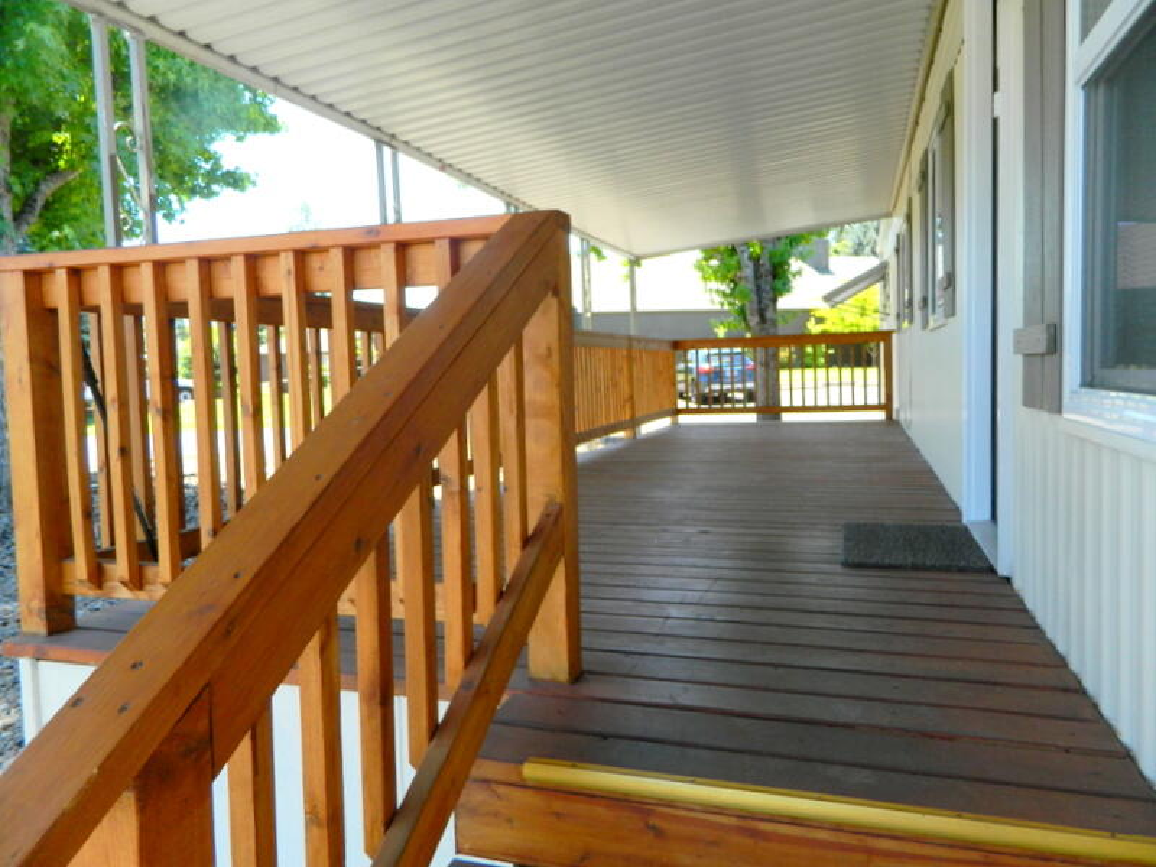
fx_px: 835
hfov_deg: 69.4
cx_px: 578
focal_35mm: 25
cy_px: 434
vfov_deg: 54.9
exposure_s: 1/160
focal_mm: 4.5
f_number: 3.1
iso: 80
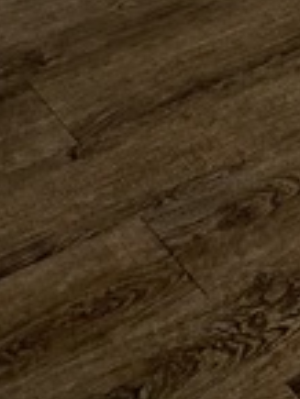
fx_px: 2238
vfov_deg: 8.6
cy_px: -751
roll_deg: -0.3
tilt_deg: -14.7
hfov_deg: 7.2
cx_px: 738
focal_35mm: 194
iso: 125
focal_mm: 5.7
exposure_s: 1/60
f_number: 1.5
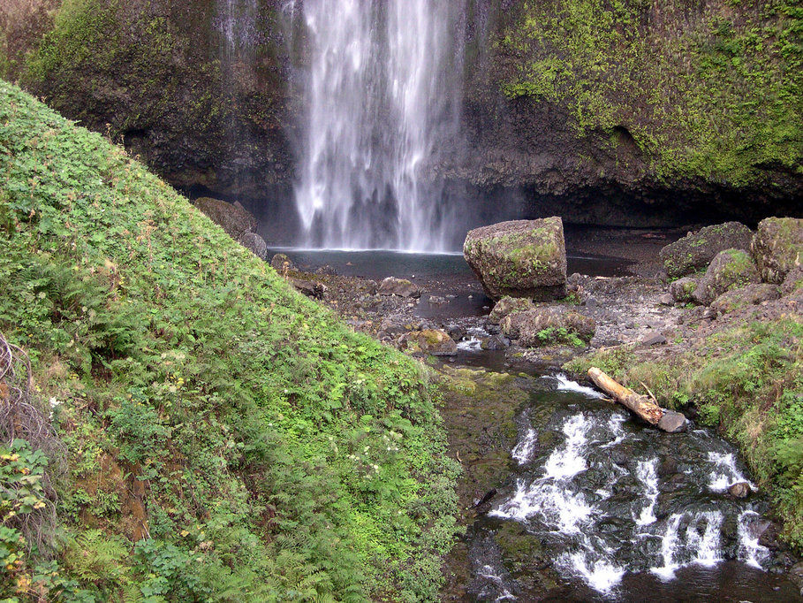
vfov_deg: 30.9
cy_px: 302
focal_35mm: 47
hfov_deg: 40.4
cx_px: 402
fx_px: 1090
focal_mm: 10.1
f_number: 3.1
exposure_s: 1/60
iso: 370
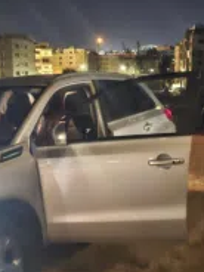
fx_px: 393
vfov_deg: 38.1
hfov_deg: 29.1
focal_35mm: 50
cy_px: 121
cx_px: 86
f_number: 1.7
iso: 1250
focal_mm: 6.3
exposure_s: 1/16.7
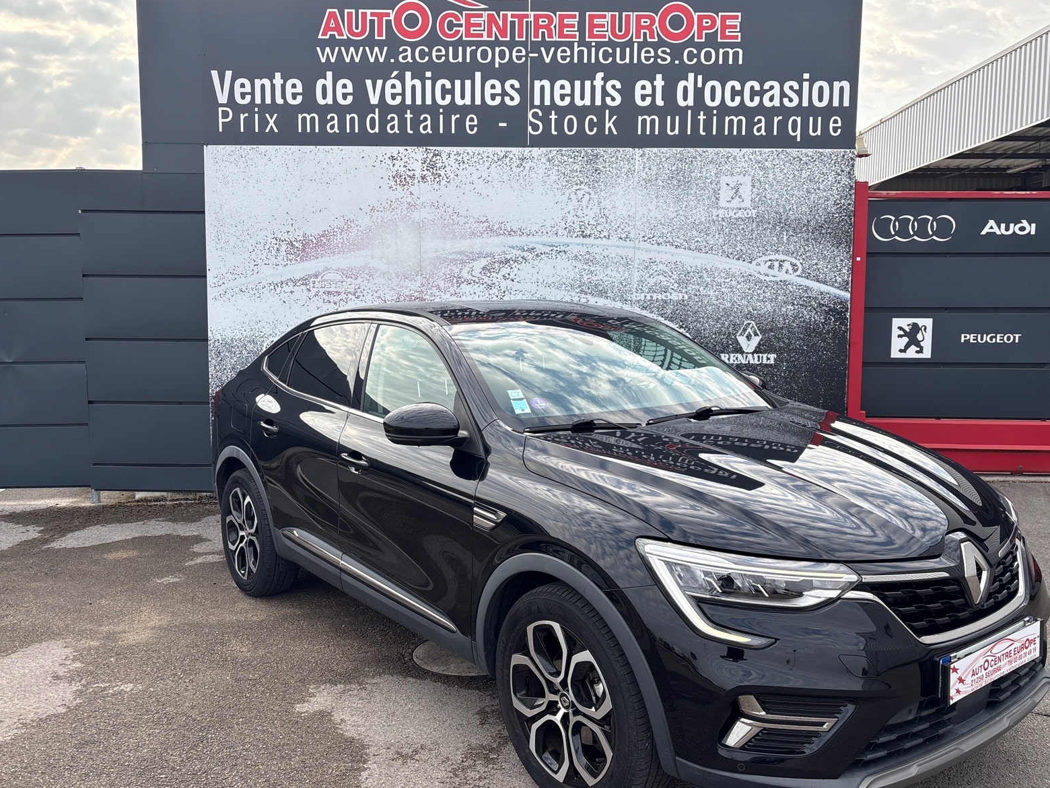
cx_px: 533
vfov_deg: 46.8
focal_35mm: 30
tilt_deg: -5.3
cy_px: 386
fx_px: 910
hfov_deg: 60.0
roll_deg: +0.0
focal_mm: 5.96
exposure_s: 1/782
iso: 50
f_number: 1.6
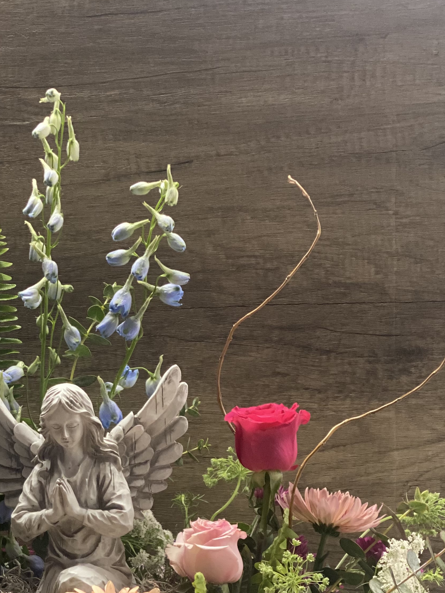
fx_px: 1611
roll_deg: +1.1
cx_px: 89
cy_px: 469
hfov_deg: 15.6
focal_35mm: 94
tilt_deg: -6.0
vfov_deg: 20.6
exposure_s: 1/40
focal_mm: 6
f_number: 2
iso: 320
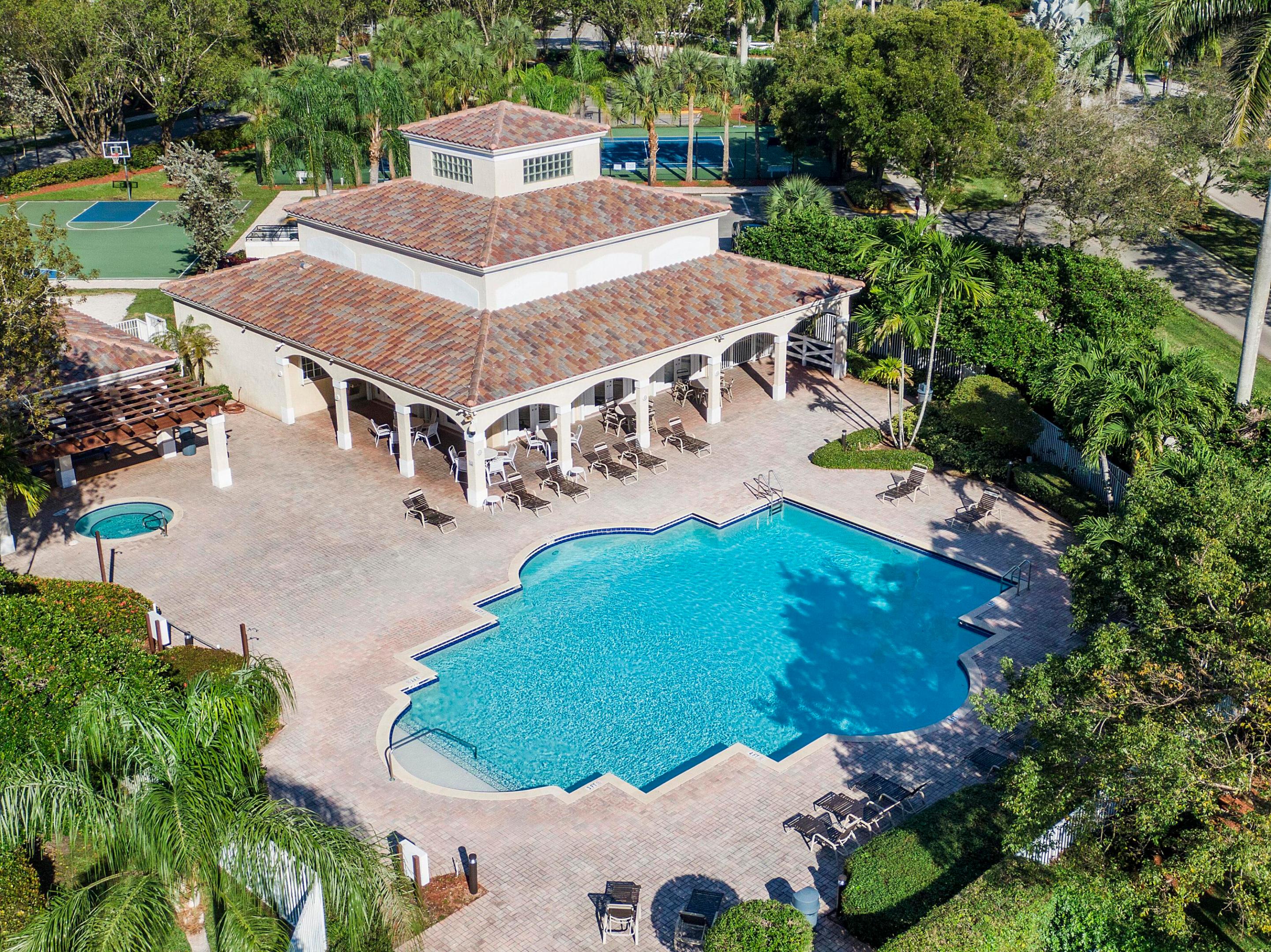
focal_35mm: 43
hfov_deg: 43.9
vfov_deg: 33.6
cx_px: 636
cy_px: 476
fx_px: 1578
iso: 100
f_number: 3.6
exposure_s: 1/1000
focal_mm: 7.39
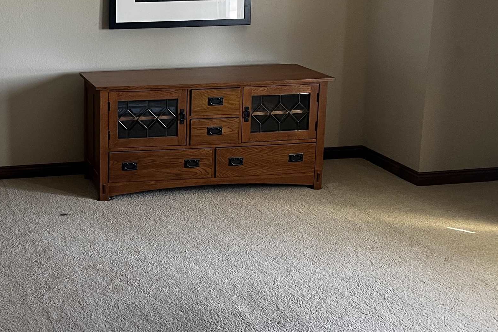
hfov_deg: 35.2
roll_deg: +1.2
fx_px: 733
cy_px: 68
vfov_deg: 25.1
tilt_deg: -11.3
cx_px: 43
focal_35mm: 53
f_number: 1.5
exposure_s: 1/60
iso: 125
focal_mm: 5.7
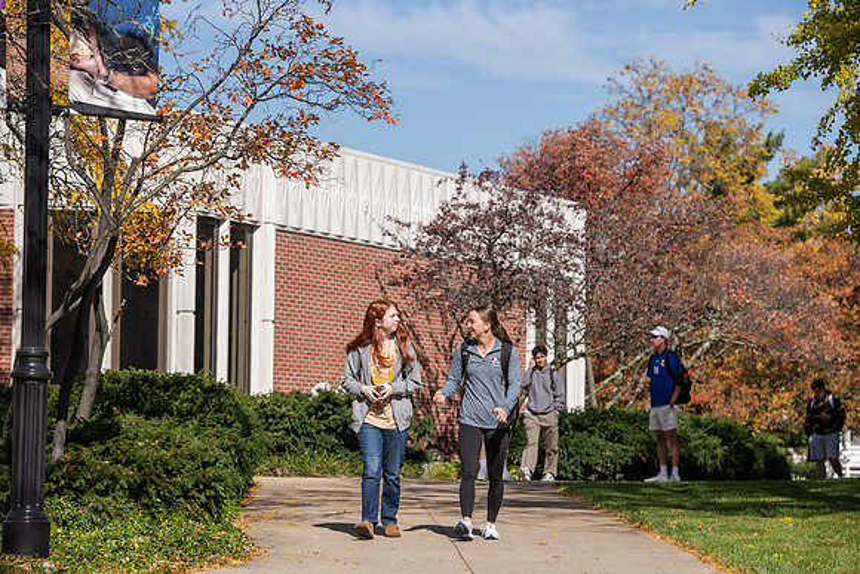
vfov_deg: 11.8
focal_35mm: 116
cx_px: 430
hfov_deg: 17.6
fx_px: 2772
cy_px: 287
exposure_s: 1/640
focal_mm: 116
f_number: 5.6
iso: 160
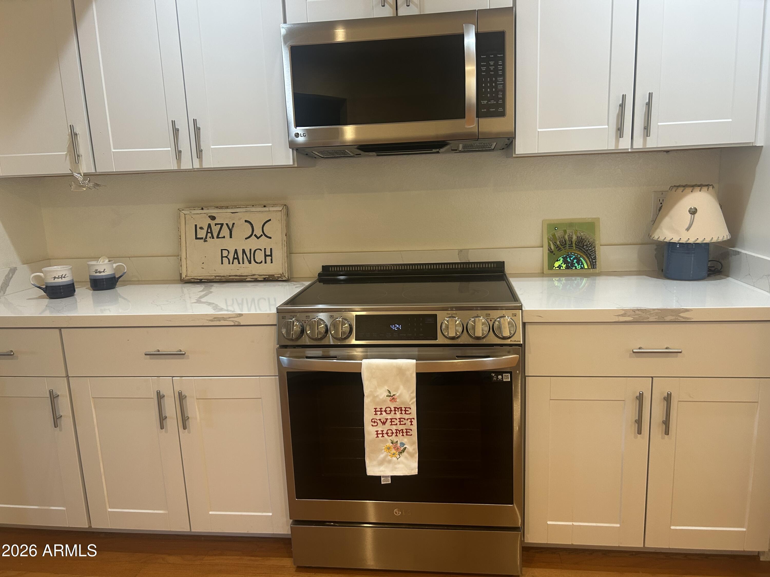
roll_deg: +2.8
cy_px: 288
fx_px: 578
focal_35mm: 26
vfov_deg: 53.1
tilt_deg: -11.1
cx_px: 385
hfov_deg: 67.3
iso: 125
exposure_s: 1/60
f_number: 1.5
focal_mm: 5.7
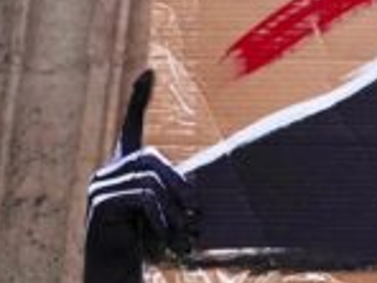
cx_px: 594
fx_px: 1536
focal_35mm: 141
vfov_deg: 10.5
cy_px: 89
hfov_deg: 13.1
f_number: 2.8
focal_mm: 29
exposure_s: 1/2000
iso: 500
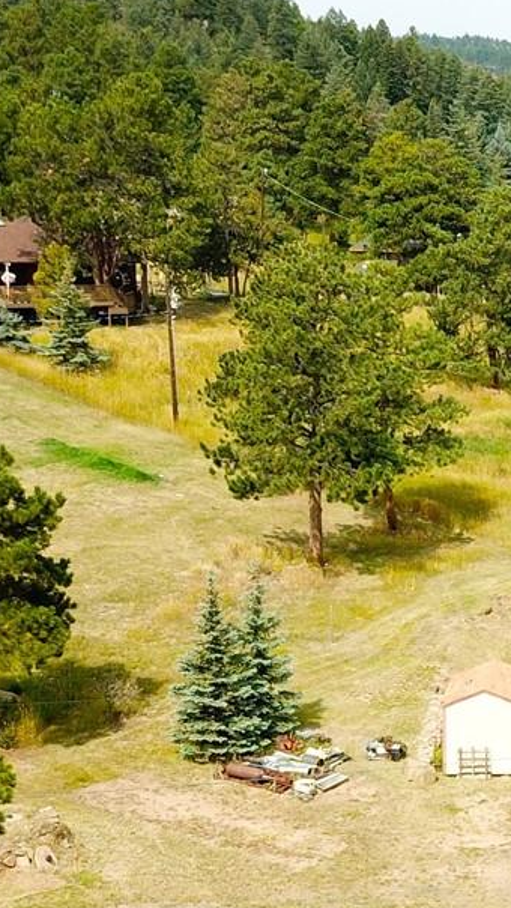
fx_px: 1806
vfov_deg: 28.0
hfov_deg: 15.1
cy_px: 631
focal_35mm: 75
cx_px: 729
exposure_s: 1/857
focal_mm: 4.7
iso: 100
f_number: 2.2
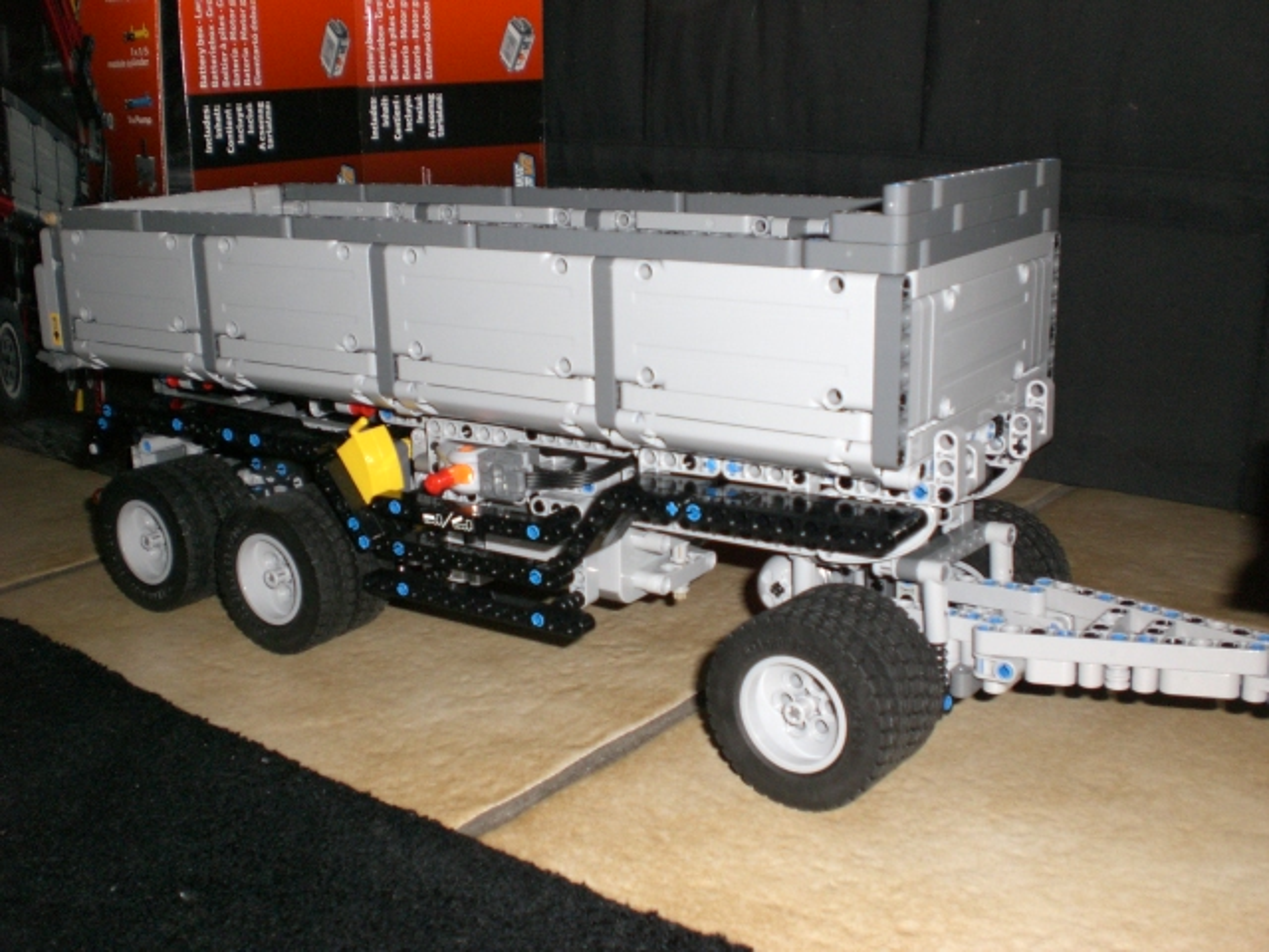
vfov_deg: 37.7
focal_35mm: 38
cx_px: 634
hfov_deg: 49.0
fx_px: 1393
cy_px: 476
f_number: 3.1
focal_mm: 6.3
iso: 200
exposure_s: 1/60
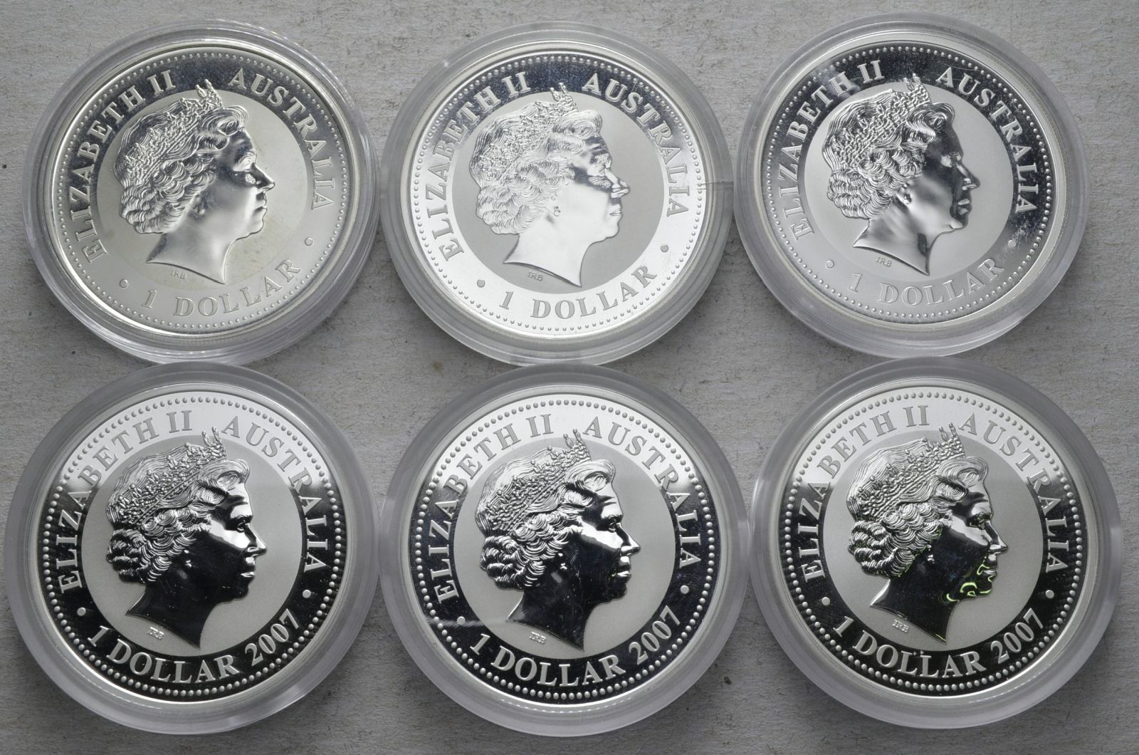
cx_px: 570
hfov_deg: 41.2
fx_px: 1516
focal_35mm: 48
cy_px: 378
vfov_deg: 28.0
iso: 400
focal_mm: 32
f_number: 14
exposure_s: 1/250
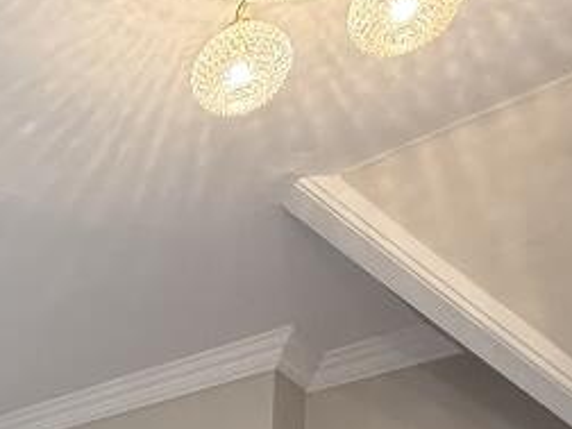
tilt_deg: -0.2
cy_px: 783
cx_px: -54
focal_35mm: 57
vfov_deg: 19.1
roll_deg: -1.2
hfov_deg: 30.3
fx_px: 942
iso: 250
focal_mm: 2.22
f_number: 2.2
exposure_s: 1/99
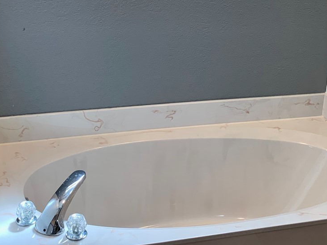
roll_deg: -1.1
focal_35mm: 57
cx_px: 161
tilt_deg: -19.2
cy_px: 72
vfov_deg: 25.4
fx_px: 538
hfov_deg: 33.8
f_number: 1.8
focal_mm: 4.25
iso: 50
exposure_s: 1/120
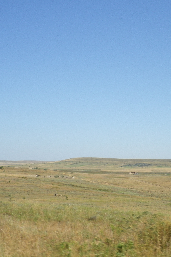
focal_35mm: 66
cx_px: 133
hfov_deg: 20.4
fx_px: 470
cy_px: 128
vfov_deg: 30.5
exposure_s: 1/500
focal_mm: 8.46
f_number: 4.6
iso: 80
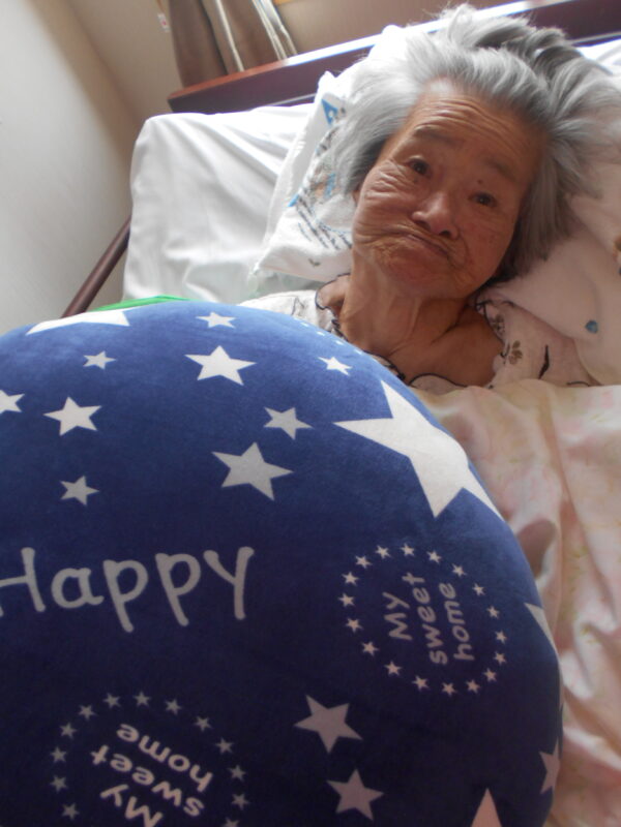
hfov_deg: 46.8
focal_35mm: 30
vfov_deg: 60.0
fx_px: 718
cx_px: 310
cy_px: 414
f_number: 3.4
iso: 160
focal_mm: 5.1
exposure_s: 1/30
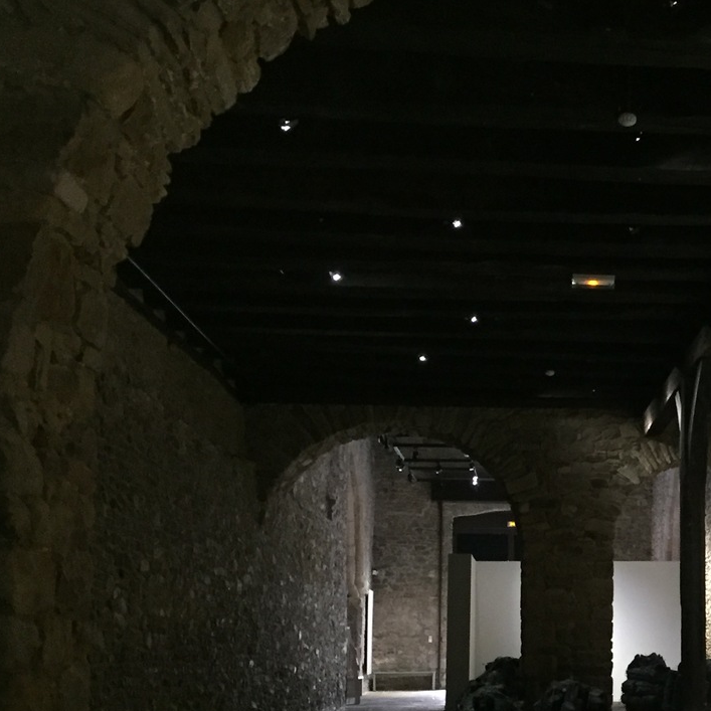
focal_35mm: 58
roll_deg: -0.4
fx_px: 1348
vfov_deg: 29.2
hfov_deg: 28.1
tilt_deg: +5.1
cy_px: 522
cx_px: 681
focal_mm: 4.15
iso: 320
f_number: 2.2
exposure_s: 1/17
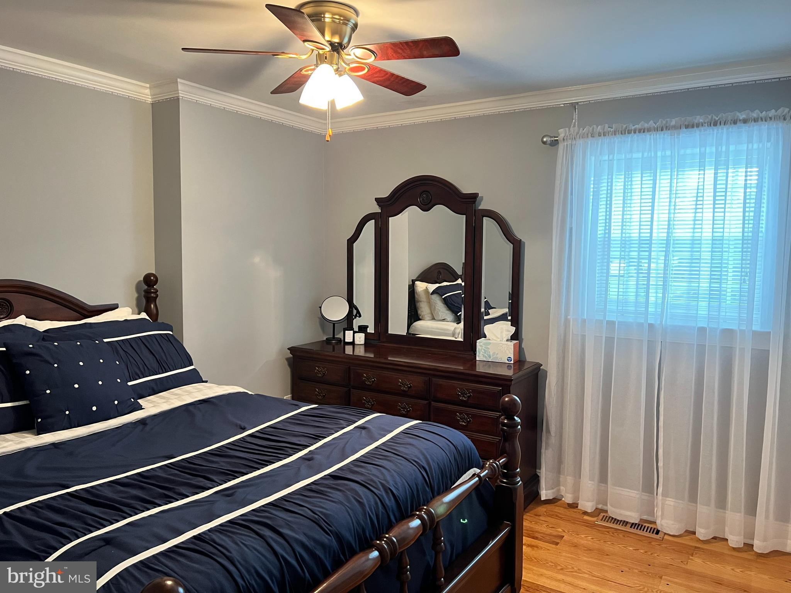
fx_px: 594
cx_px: 396
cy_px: 296
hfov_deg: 67.3
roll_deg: -0.8
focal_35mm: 26
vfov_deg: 53.1
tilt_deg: -5.0
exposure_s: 1/40
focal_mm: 5.7
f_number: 1.5
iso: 640
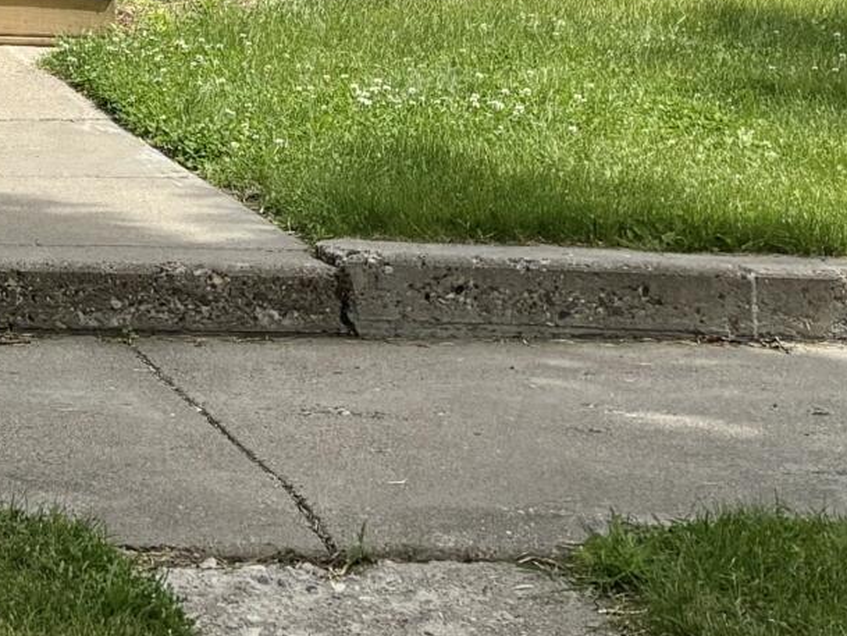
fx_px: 3133
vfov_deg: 10.6
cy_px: -660
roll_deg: -1.3
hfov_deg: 14.0
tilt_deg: +6.1
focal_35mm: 128
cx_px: -579
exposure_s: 1/3937
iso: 50
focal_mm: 5.96
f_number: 1.6
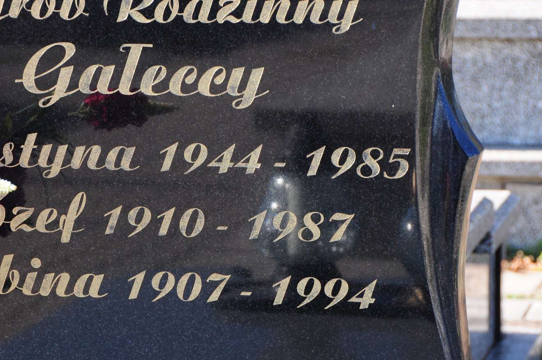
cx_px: 177
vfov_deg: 6.2
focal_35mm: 220
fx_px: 3308
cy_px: 219
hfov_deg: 9.4
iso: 320
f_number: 7.1
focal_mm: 90
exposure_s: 1/250
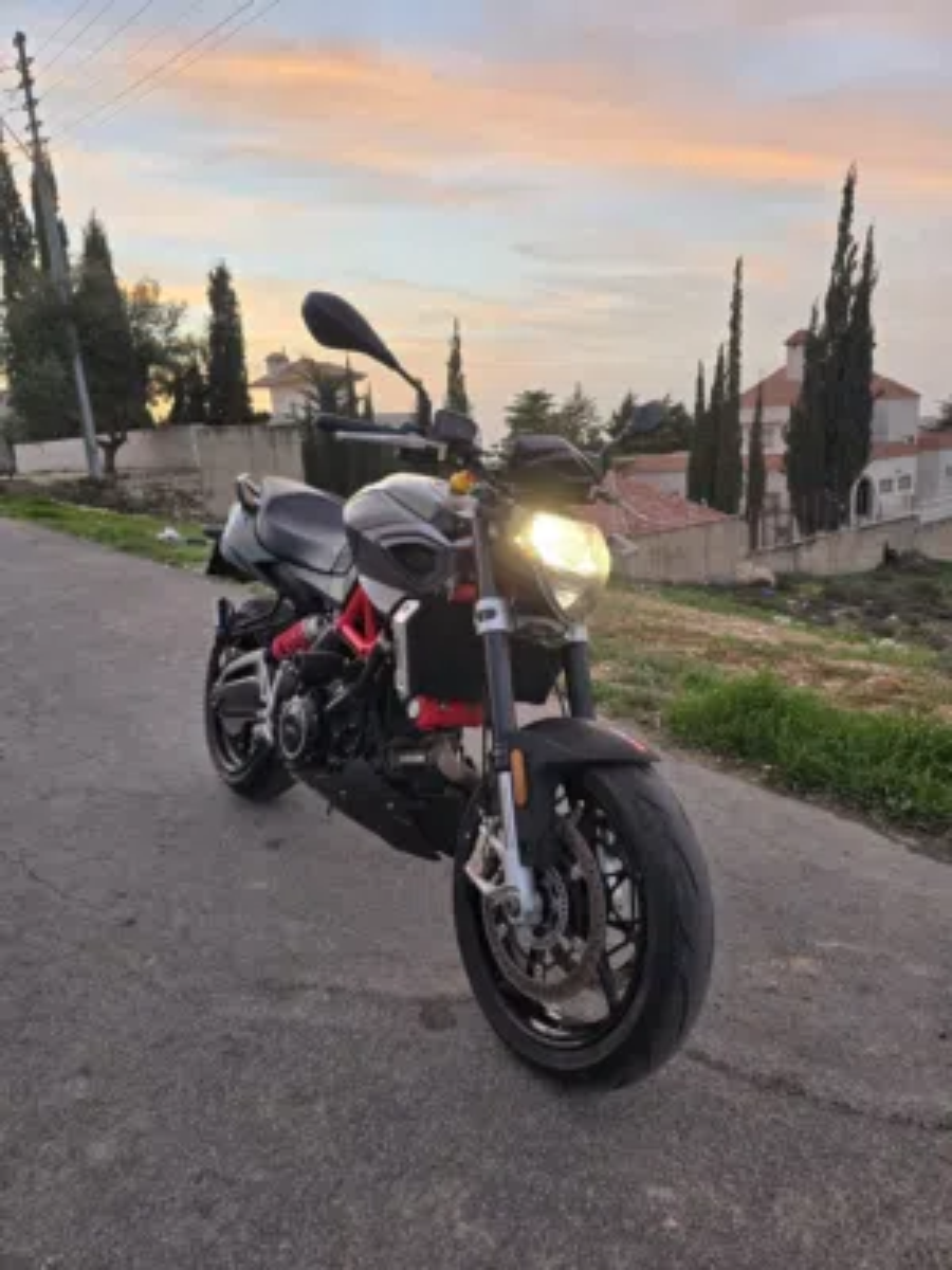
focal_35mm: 23
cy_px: 635
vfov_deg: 73.9
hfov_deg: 58.9
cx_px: 476
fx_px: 843
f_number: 1.7
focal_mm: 6.3
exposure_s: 1/180
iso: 160
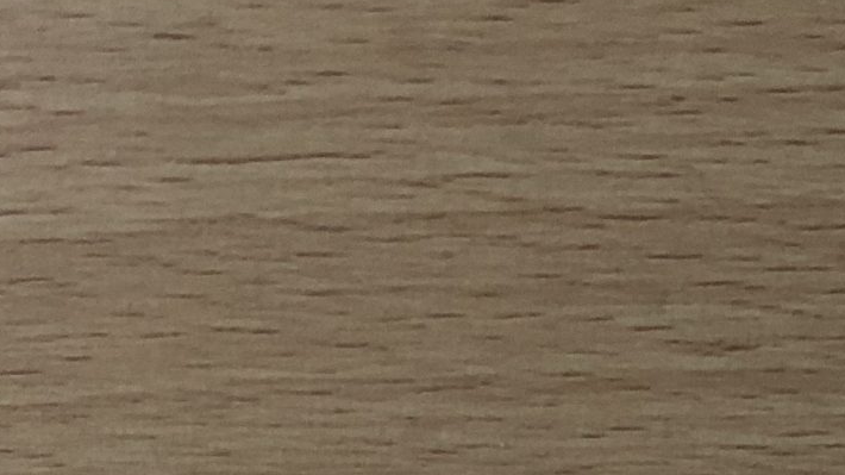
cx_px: 544
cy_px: 885
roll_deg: -1.6
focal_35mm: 110
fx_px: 2464
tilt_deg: -32.0
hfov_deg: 19.4
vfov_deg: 10.3
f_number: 1.8
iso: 100
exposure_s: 1/15
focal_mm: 3.99
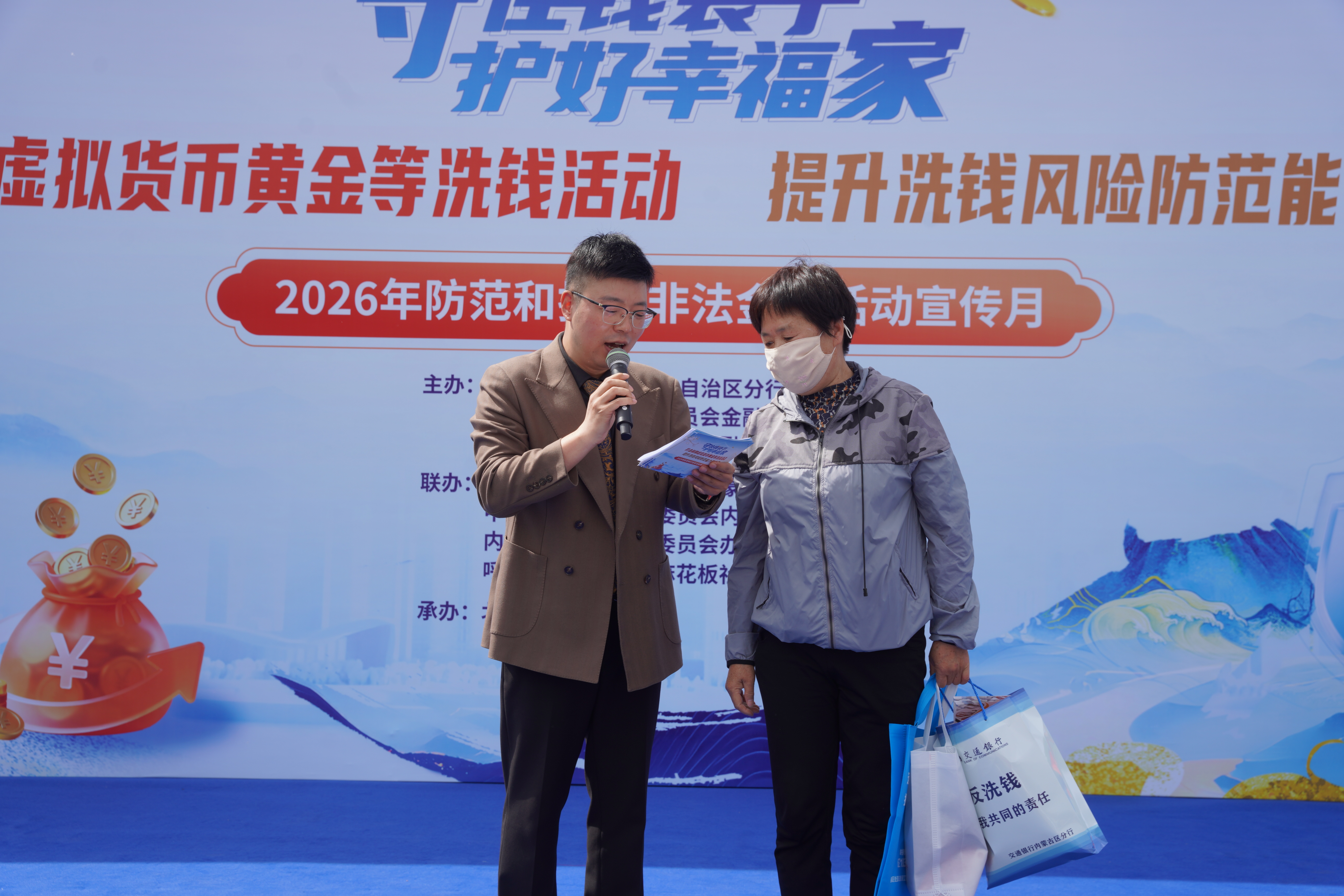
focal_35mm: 45
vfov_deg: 29.9
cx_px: 672
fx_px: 1680
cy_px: 448
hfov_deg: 43.6
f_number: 7.1
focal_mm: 45
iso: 100
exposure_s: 1/250
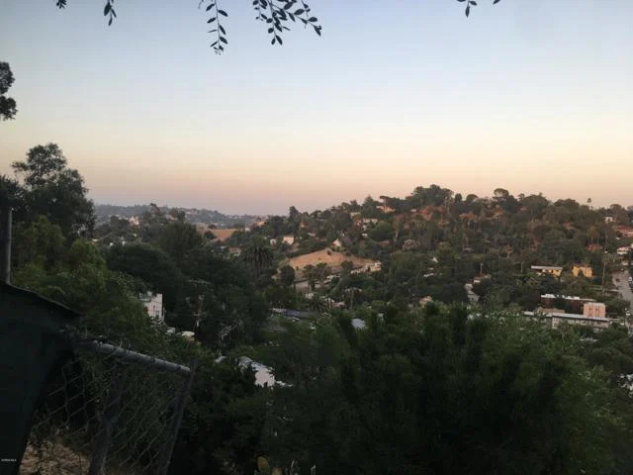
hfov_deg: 61.7
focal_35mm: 29
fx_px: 530
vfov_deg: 48.2
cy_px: 238
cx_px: 316
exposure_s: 1/120
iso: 32
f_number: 2.2
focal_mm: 4.15
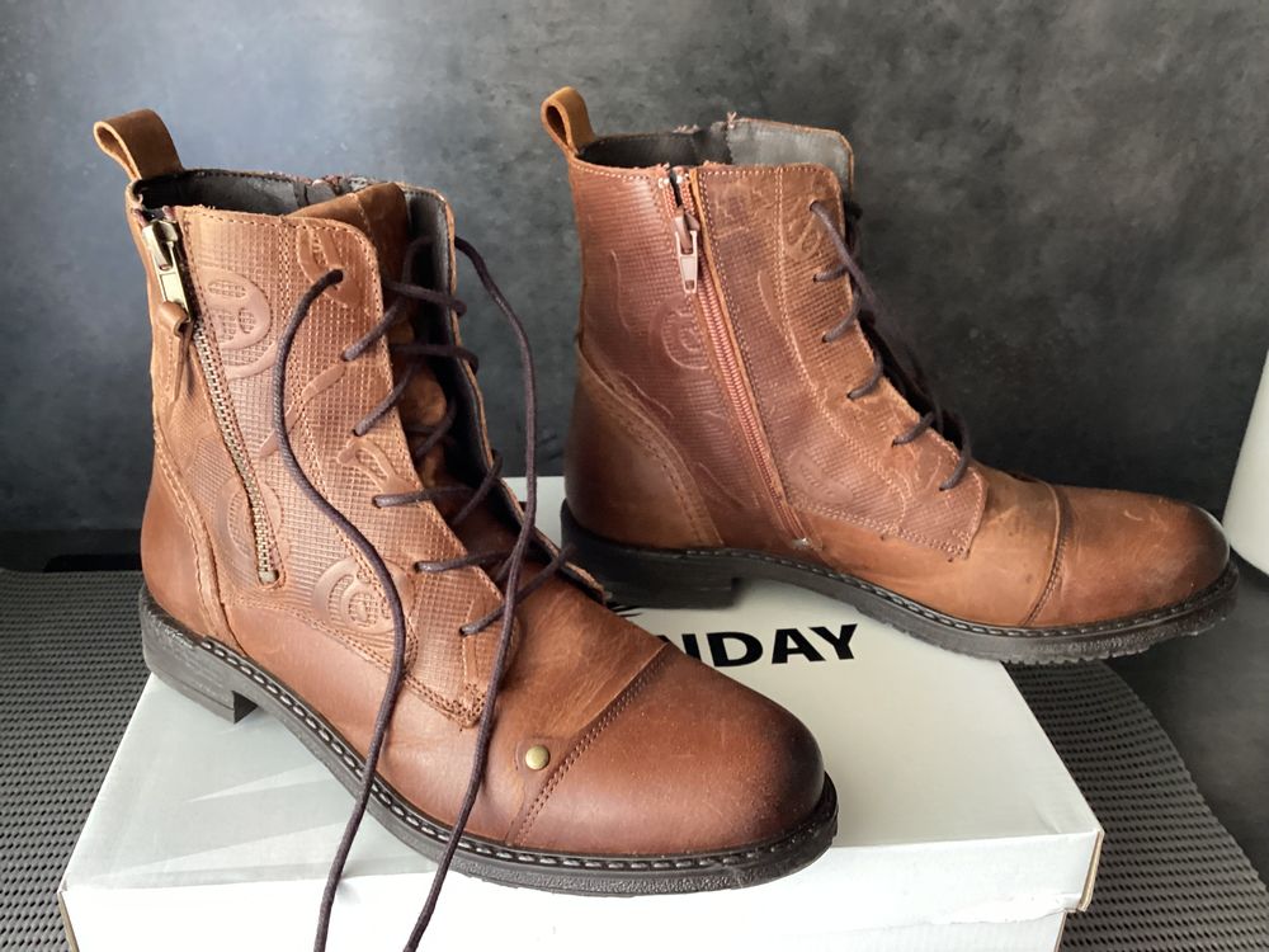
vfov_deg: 45.4
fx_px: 1136
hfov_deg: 58.4
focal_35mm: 31
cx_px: 634
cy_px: 476
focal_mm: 3.3
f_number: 2.4
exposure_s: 1/33
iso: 320
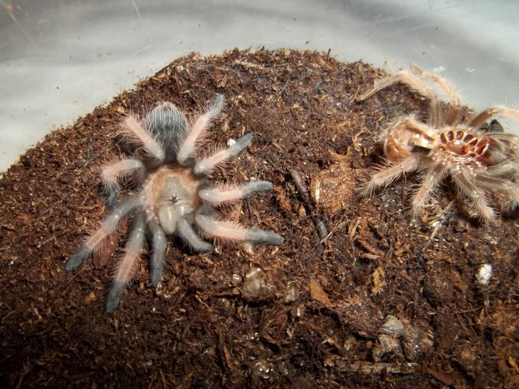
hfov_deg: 55.4
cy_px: 194
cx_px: 260
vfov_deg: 42.9
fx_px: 495
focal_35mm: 33
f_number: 3.3
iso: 64
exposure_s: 1/30
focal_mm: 5.9
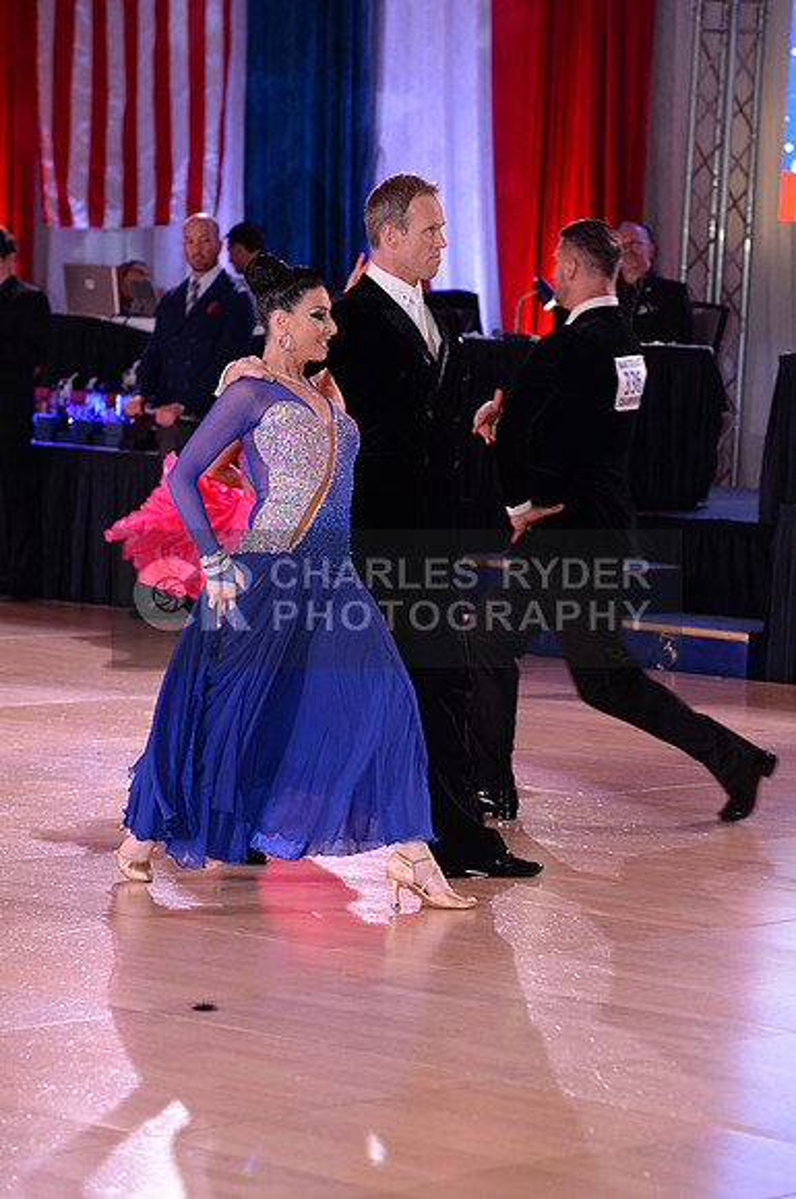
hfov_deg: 9.8
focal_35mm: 140
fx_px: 4657
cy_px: 600
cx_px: 398
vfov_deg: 14.7
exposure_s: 1/250
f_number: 5
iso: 2000
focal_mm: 140
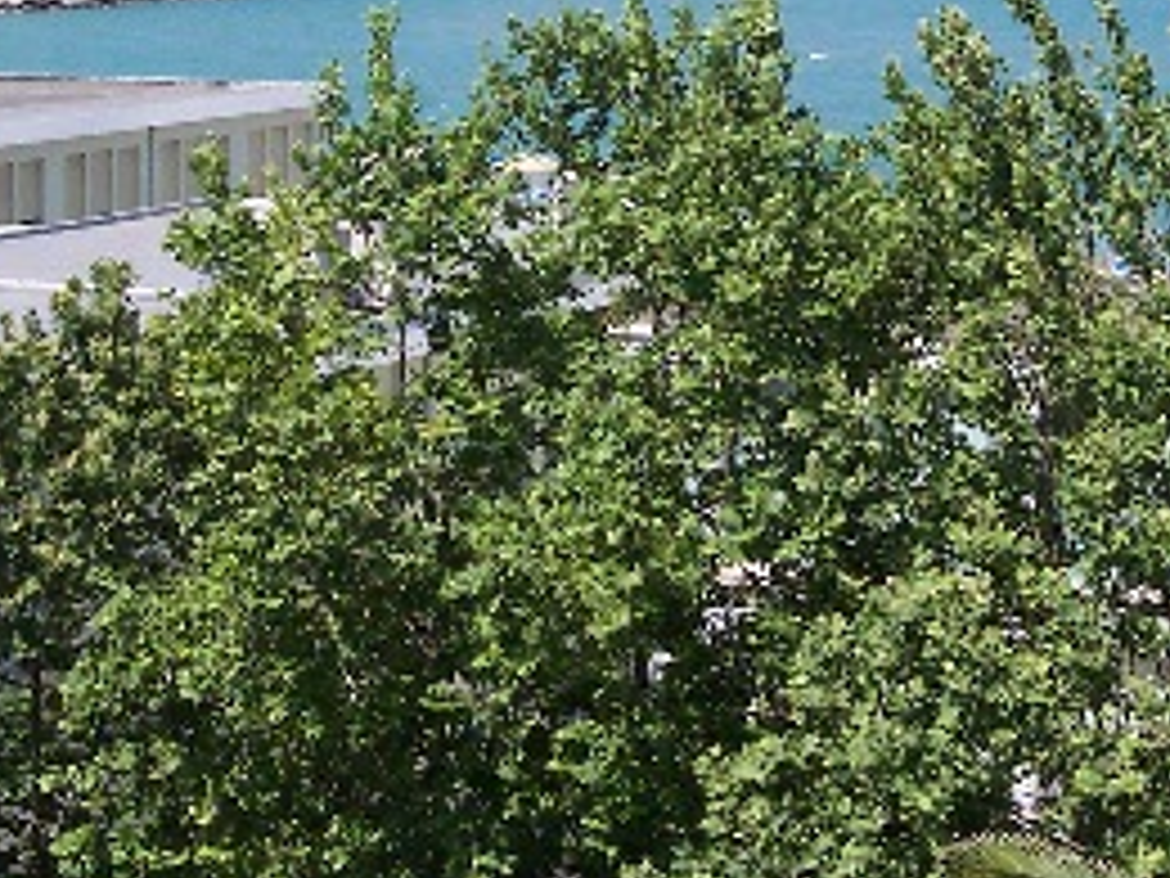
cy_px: -27
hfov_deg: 16.8
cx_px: 724
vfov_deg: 12.5
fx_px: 3955
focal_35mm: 117
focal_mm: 8
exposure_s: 1/700
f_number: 4.8
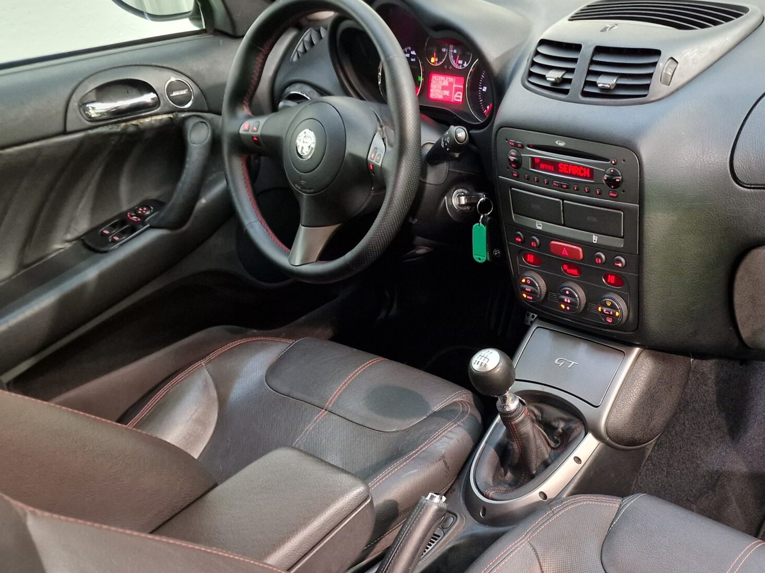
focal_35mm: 40
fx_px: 884
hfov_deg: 44.7
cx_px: 600
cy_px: 420
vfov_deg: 35.3
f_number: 1.8
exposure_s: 1/33
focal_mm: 6.4
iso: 500
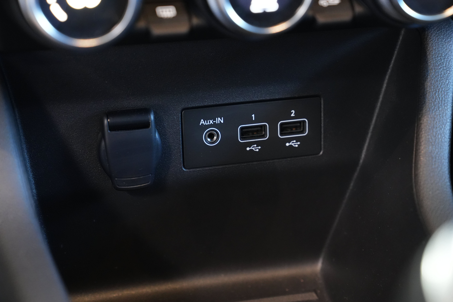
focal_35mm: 70
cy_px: 151
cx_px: 226
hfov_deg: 28.8
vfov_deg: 19.5
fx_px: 881
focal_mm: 70
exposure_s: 1/20
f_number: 5.6
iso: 6400
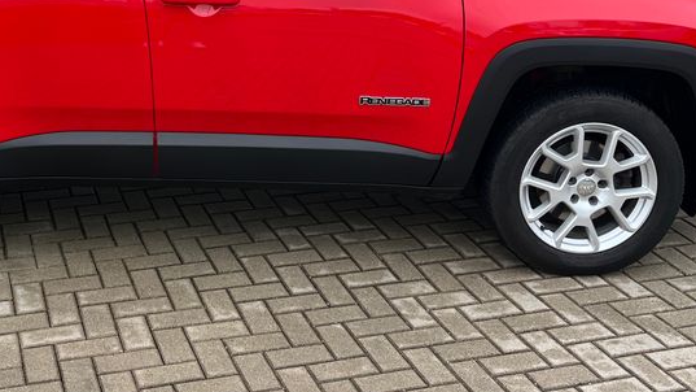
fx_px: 997
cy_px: 17
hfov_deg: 37.9
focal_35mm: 54
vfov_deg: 21.6
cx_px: 205
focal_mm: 5.1
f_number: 1.6
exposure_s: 1/370
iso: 50
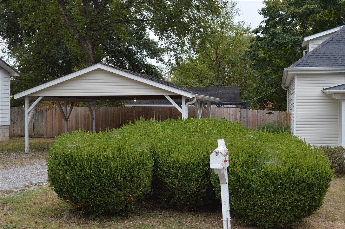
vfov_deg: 26.4
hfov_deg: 38.9
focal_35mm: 51
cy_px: 114
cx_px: 172
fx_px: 488
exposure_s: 1/160
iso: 100
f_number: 6.3
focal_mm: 34
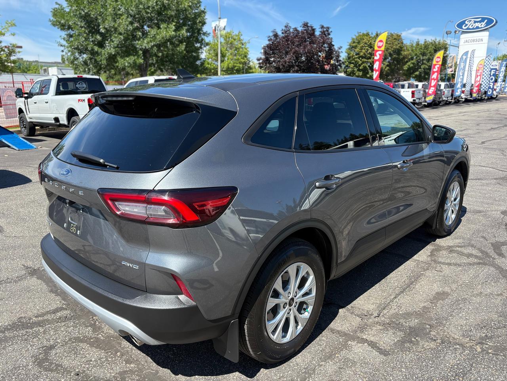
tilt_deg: -13.5
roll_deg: -0.1
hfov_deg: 67.3
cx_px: 254
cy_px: 190
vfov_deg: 53.1
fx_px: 381
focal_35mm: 26
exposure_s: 1/1239
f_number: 1.6
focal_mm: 5.96
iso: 50
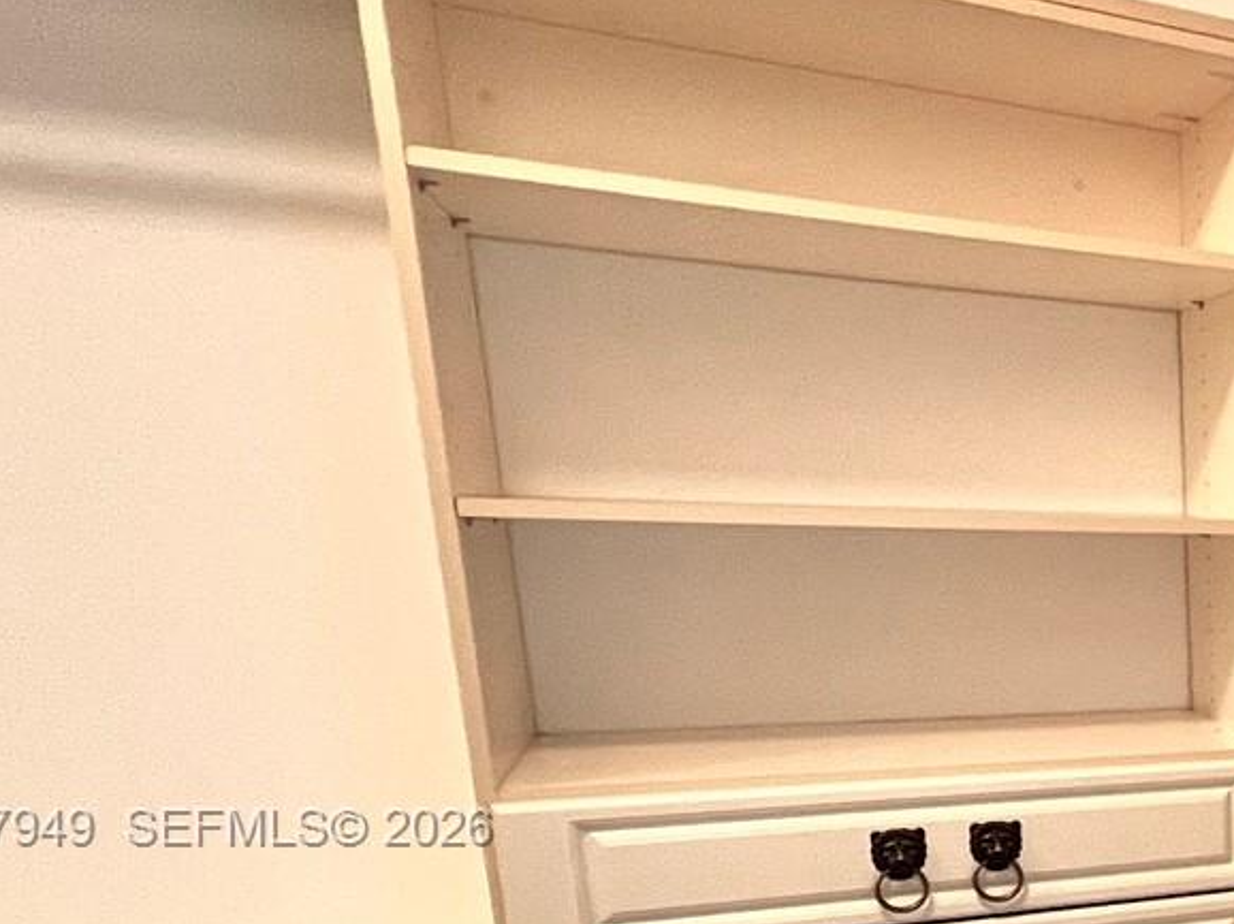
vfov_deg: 37.1
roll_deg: -0.8
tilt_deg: -13.5
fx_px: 1283
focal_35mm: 36
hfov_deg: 36.9
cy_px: 830
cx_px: 1535
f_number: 1.8
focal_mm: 1.57
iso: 320
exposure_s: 1/60
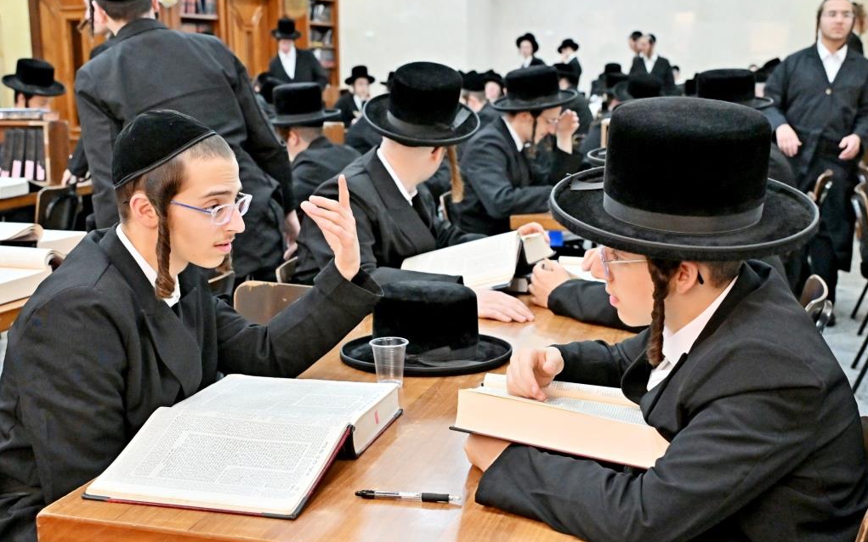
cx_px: 434
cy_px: 279
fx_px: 1088
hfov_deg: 43.5
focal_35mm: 46
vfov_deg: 28.0
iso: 1600
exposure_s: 1/250
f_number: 4
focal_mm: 30
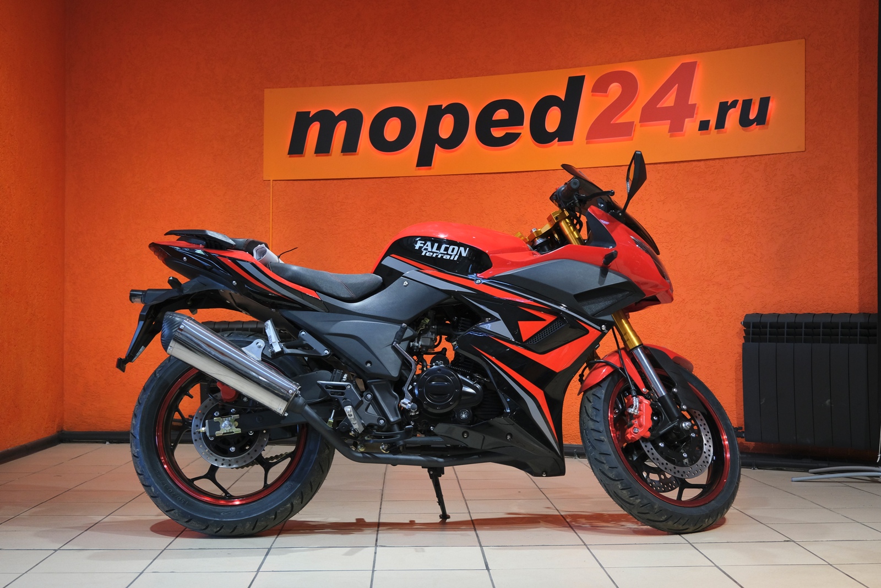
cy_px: 294
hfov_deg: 42.7
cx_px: 440
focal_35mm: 46
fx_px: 1126
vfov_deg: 29.2
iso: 1250
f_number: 4
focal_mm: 30.8
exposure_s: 1/100
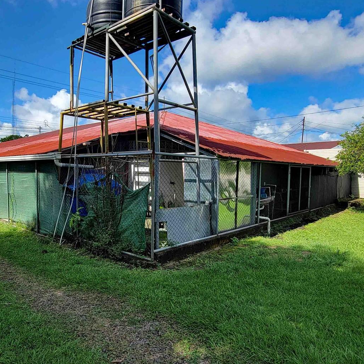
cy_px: 186
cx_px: 141
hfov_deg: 66.5
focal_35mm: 23
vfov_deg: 67.2
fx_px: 274
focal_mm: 2.2
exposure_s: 1/1096
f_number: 2.2
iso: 50
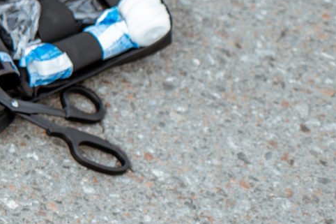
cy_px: 8
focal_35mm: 186
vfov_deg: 7.4
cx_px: -436
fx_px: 1735
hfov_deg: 9.9
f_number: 2.2
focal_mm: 35
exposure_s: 1/2500
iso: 200
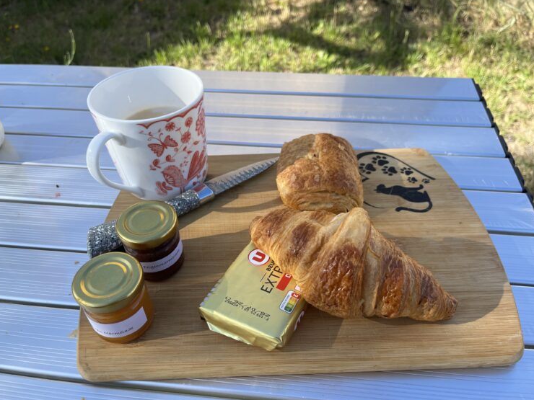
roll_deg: +3.8
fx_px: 417
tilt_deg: -44.3
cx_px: 271
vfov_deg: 51.4
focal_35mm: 27
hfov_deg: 65.3
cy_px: 203
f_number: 1.6
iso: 50
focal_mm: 5.1
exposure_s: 1/1175
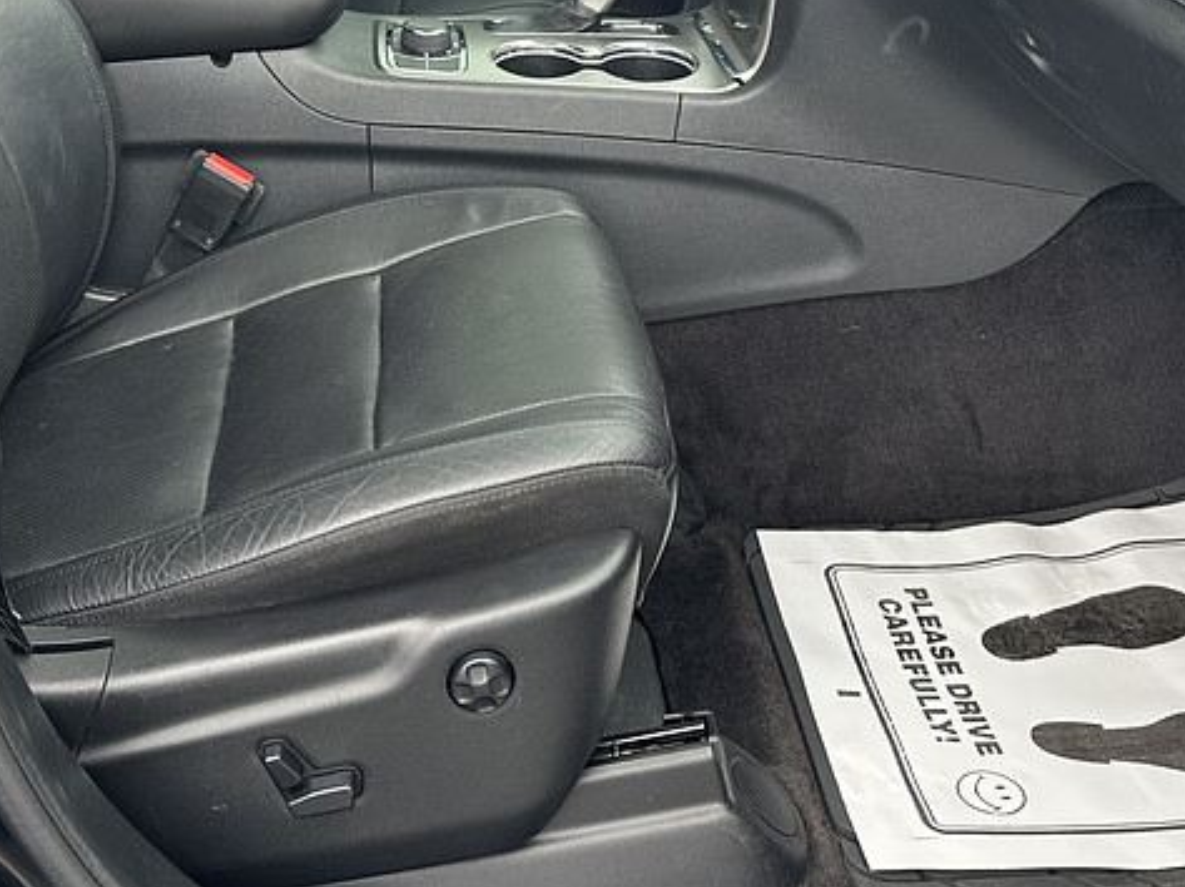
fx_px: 1779
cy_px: -15
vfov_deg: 26.4
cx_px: 504
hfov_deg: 36.8
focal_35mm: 52
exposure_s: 1/306
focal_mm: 6.86
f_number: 1.78
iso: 80
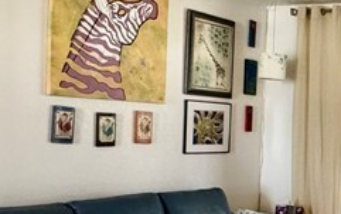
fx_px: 586
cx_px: 383
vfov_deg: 20.5
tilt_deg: -4.0
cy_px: 160
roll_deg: -3.2
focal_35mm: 63
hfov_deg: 29.1
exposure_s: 1/60
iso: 320
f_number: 2.2
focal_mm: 2.22
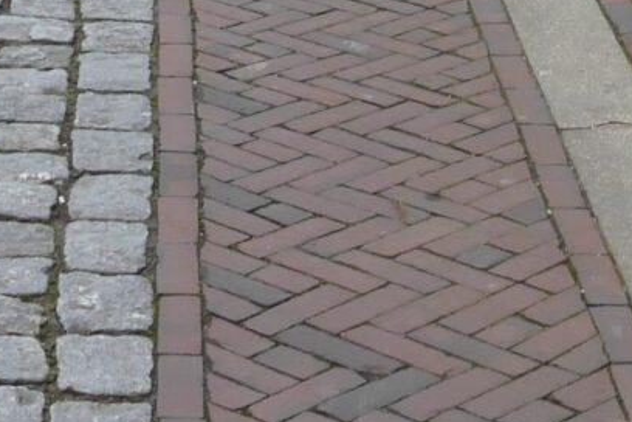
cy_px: -877
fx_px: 2756
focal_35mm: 157
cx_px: 476
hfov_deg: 13.0
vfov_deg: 7.6
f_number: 8
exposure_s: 1/60
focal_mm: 9.12
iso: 200
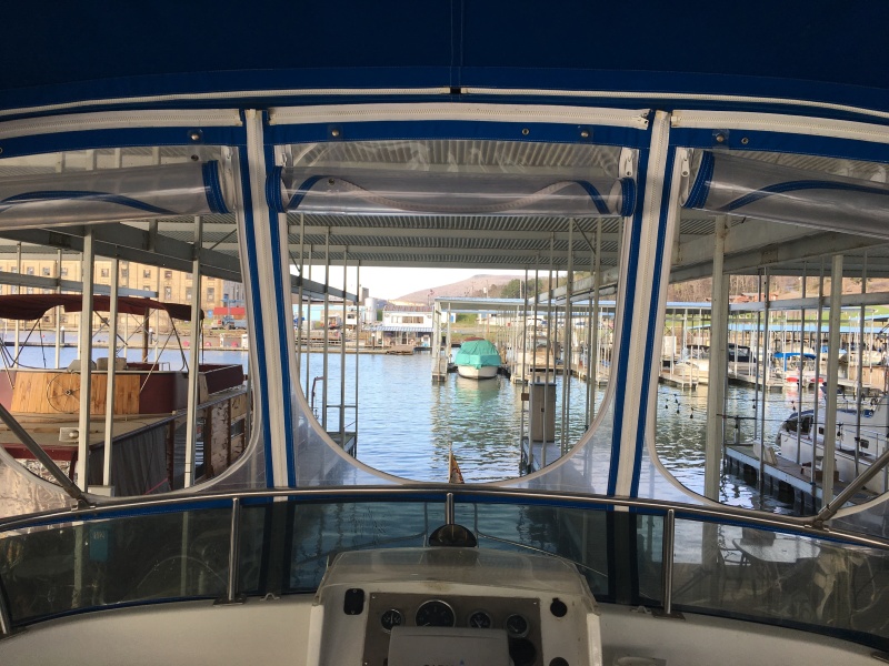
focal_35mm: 29
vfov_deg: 48.2
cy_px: 333
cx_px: 444
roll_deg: -1.2
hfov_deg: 61.7
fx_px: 745
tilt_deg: +0.2
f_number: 2.2
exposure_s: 1/229
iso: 25
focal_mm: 4.15
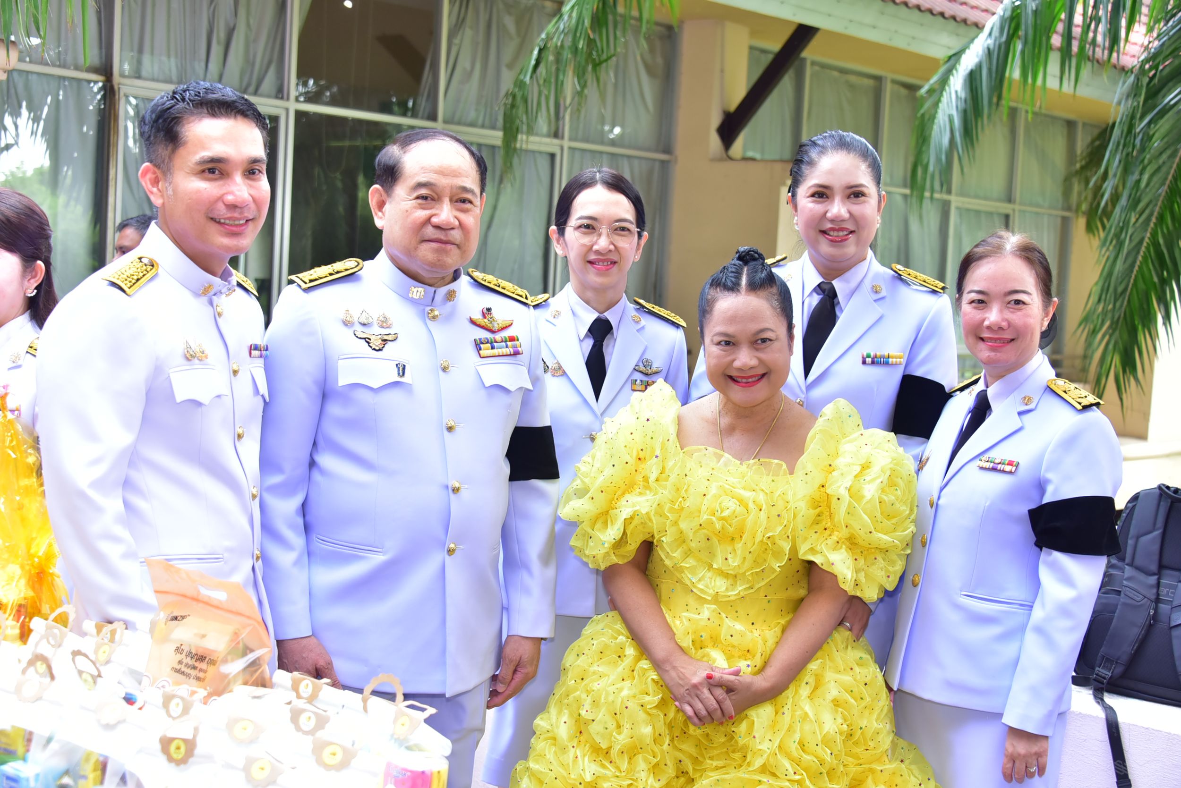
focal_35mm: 50
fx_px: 1641
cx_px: 590
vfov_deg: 27.0
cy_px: 394
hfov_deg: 39.6
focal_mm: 50
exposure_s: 1/200
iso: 1000
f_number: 5.6
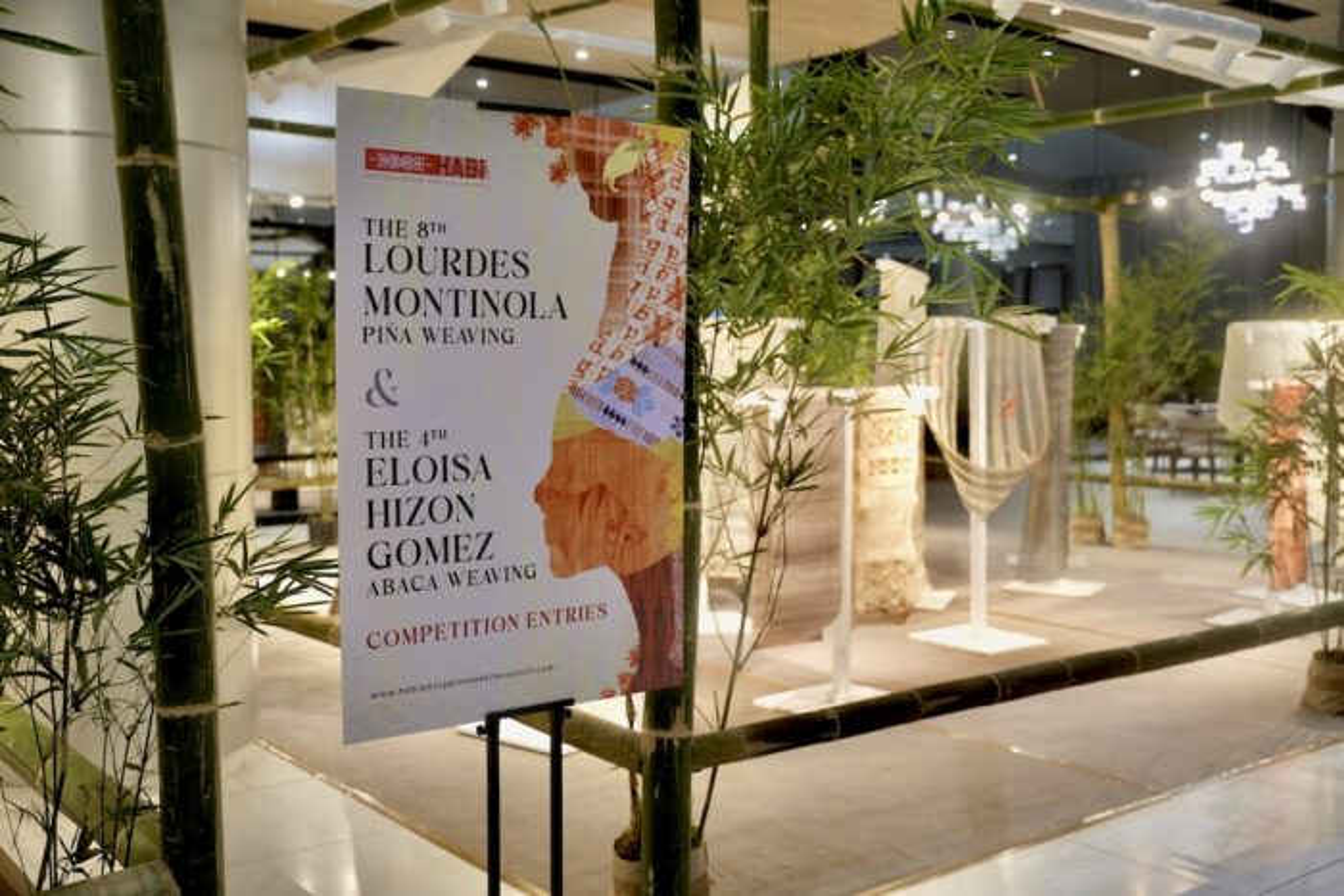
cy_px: 448
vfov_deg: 35.7
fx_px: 1393
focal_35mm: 37
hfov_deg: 51.5
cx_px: 672
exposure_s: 1/30
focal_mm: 37.3
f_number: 2.8
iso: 200
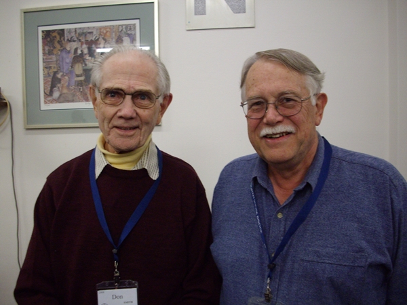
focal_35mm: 37
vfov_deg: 38.7
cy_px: 152
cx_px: 204
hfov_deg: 50.1
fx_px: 435
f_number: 2.8
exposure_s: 1/50
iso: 227
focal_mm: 6.2
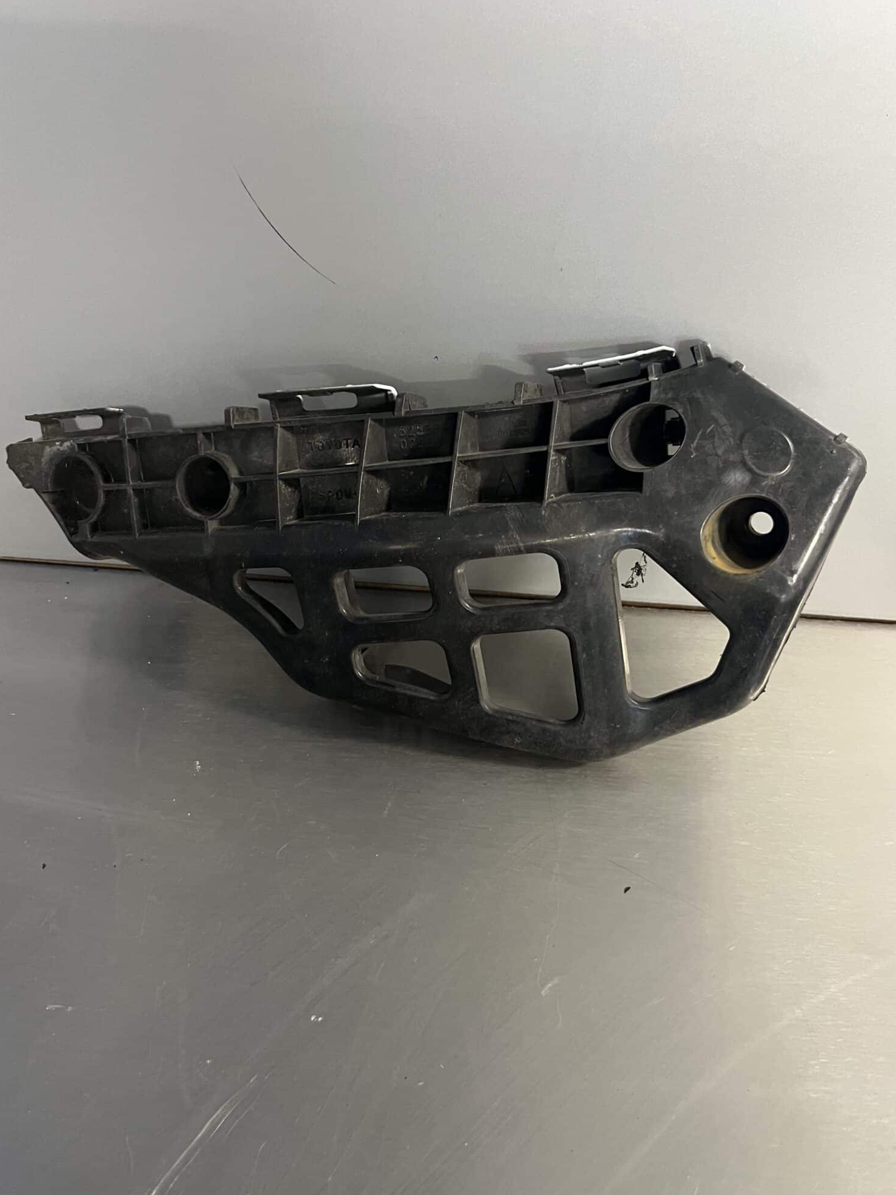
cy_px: 580
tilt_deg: -39.1
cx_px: 448
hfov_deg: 51.4
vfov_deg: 65.3
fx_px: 932
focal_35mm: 27
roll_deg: -3.9
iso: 400
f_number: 1.6
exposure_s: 1/50
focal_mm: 5.1
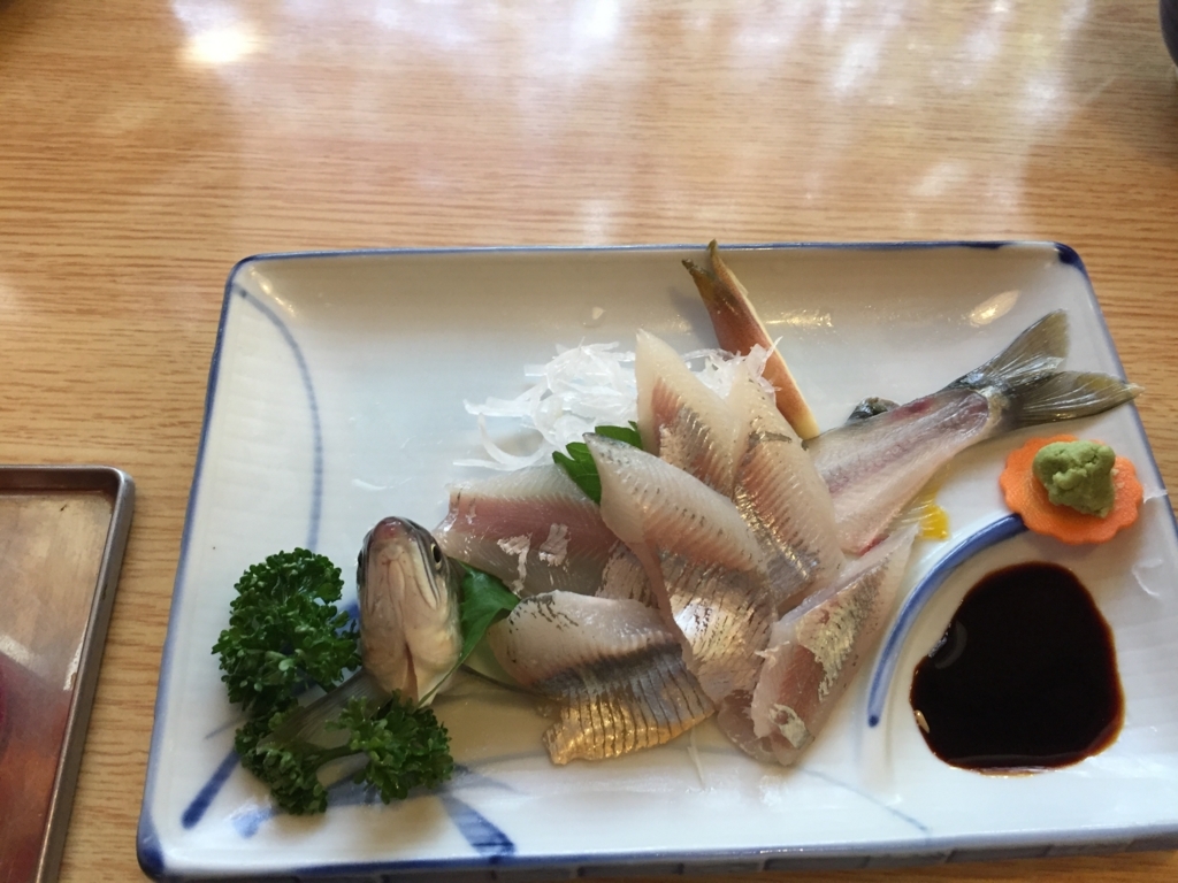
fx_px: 987
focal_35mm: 29
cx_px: 589
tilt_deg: -61.7
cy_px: 442
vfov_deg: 48.2
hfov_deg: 61.7
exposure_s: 1/30
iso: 125
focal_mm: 4.15
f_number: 2.2
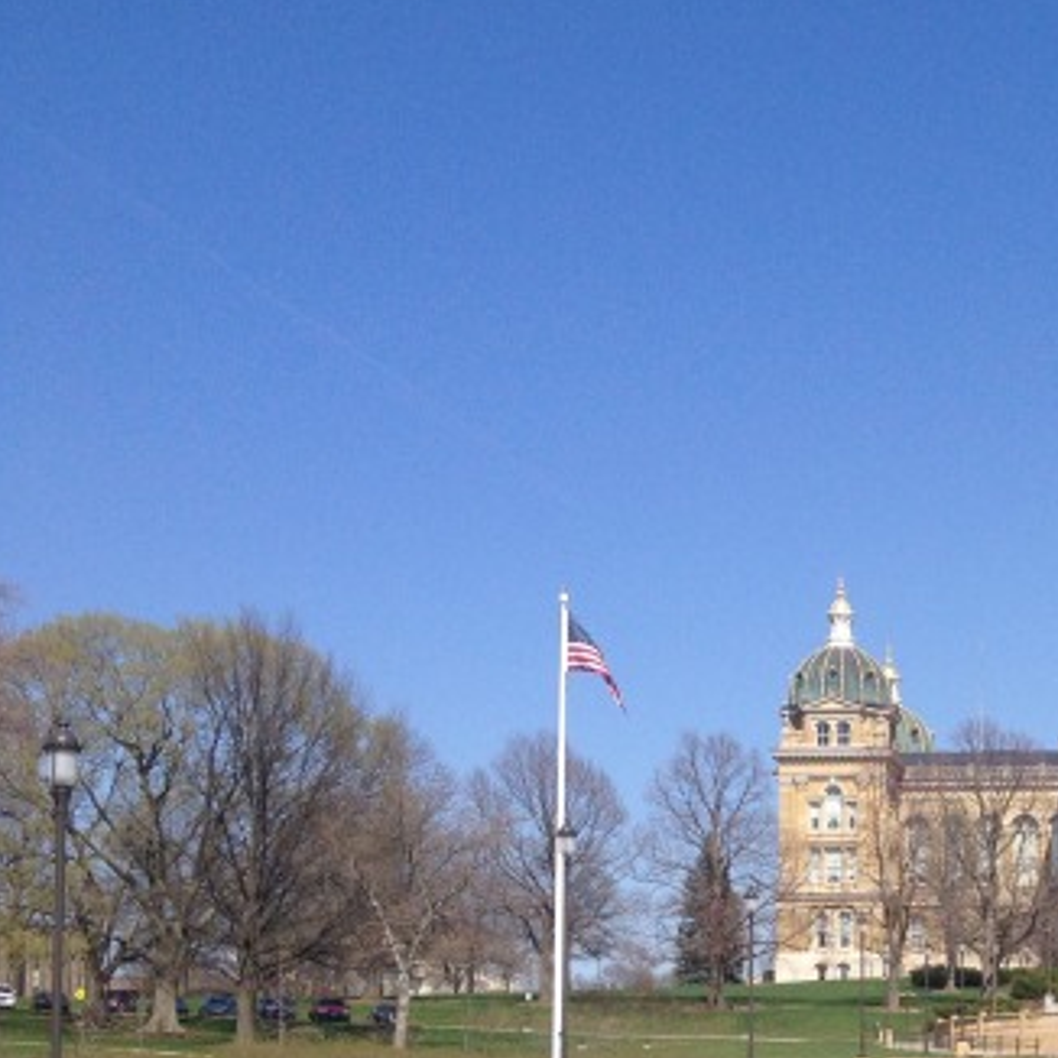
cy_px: 954
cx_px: 1266
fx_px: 2628
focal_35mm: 76
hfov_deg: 21.2
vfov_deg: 22.2
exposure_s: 1/2304
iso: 50
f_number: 2.4
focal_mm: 4.28
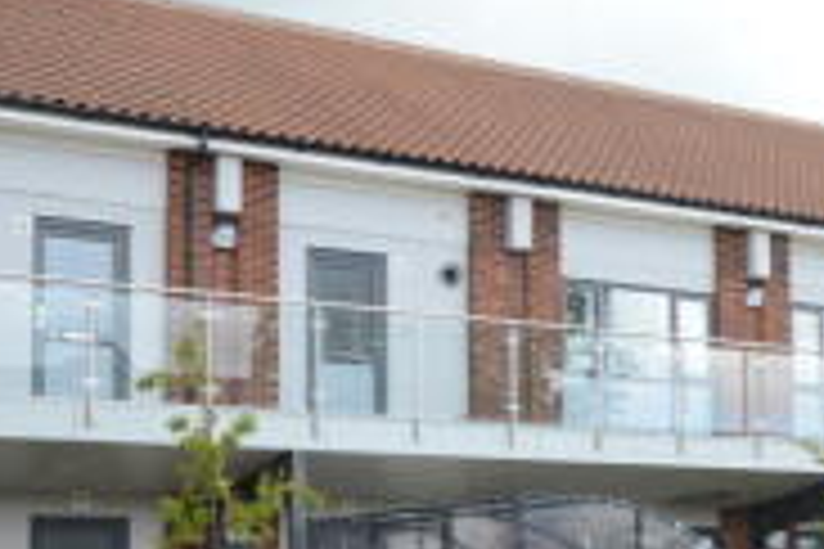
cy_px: 479
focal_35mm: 78
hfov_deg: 25.2
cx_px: 738
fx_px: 1785
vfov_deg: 17.3
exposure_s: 1/30
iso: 250
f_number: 13
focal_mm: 20
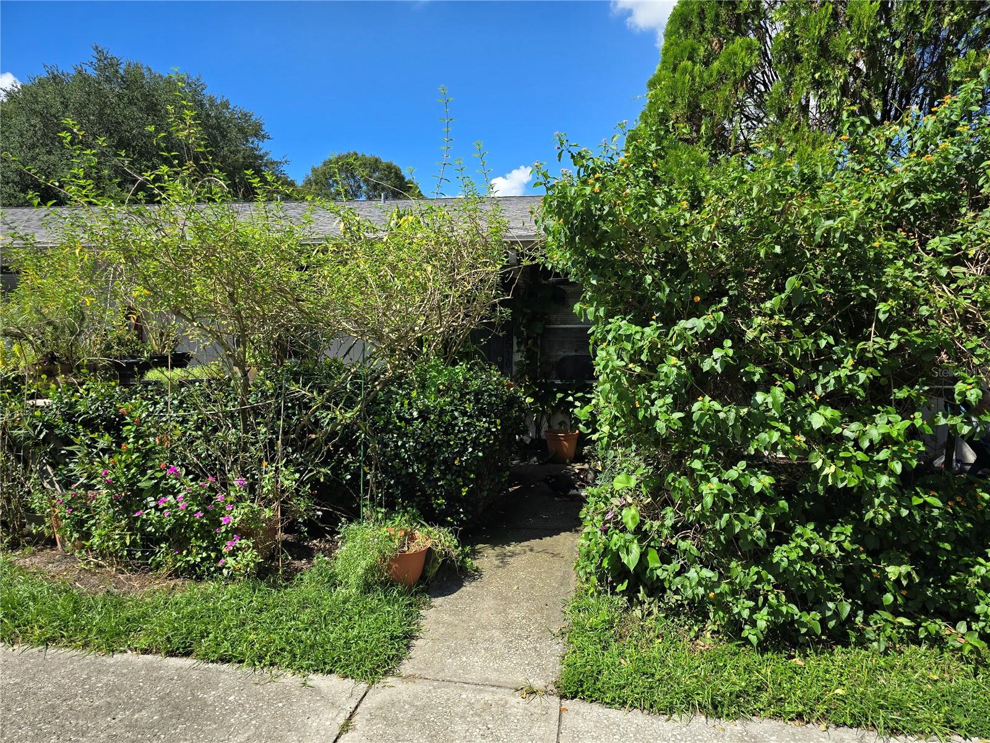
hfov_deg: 73.9
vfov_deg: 58.9
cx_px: 495
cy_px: 372
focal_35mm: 23
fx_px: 658
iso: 12
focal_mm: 6.3
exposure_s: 1/554
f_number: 1.7
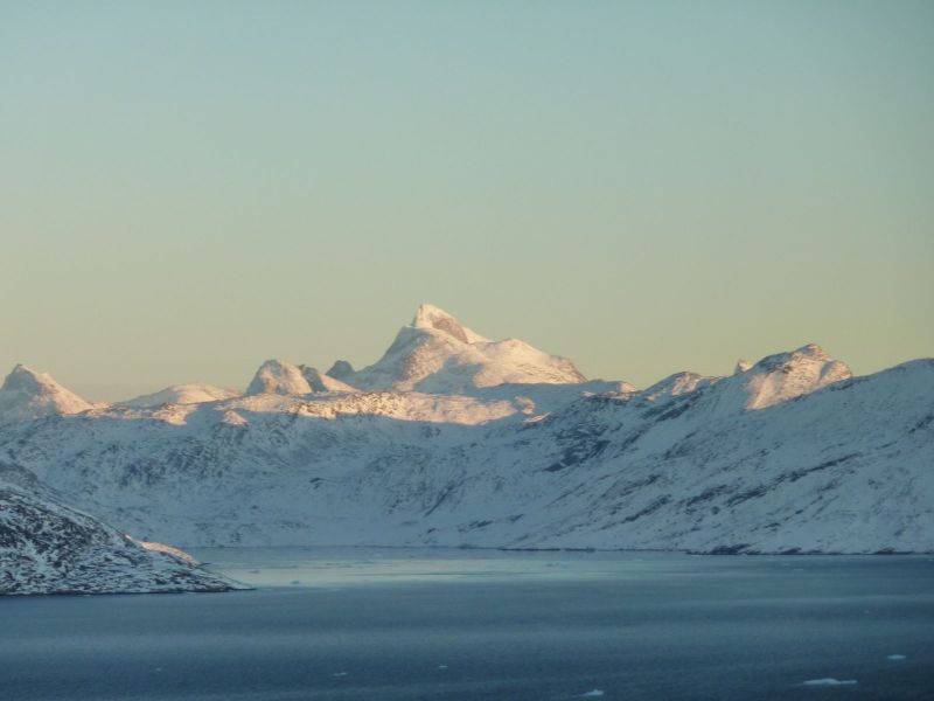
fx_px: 4911
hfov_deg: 10.9
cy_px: 350
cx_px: 467
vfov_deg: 8.2
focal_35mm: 182
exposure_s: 1/200
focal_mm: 29.9
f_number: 4.5
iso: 125
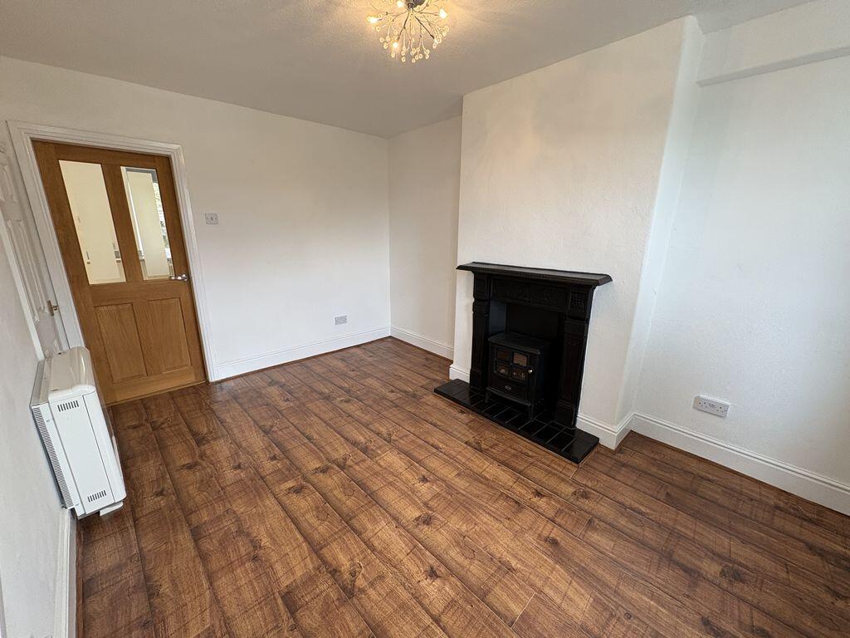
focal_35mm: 14
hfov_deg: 102.1
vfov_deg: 85.7
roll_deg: +0.0
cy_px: 319
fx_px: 344
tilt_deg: -15.8
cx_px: 425
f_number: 2.2
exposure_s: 1/100
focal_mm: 2.22
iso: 125
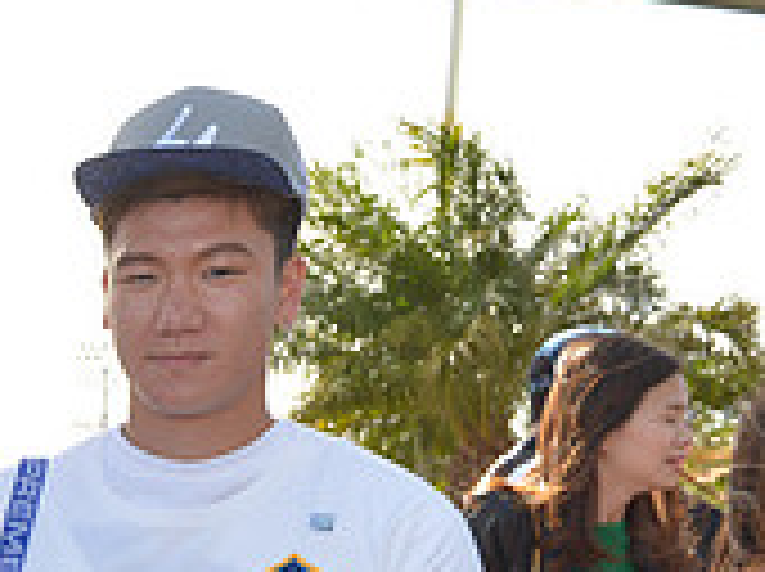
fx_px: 2251
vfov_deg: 13.9
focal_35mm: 102
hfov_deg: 16.8
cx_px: -500
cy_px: 741
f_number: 7.1
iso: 200
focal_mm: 31
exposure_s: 1/200
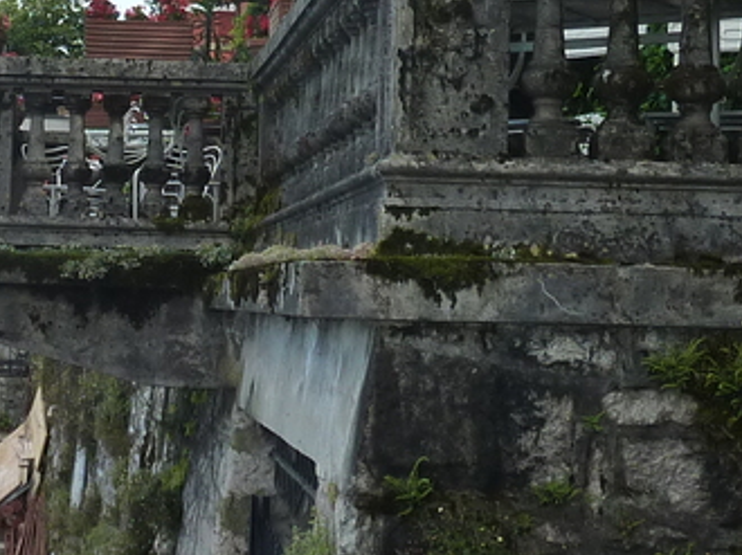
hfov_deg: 21.2
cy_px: 178
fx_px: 1949
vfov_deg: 16.2
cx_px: 130
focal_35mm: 91
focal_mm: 4.1
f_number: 4
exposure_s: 1/320
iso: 125
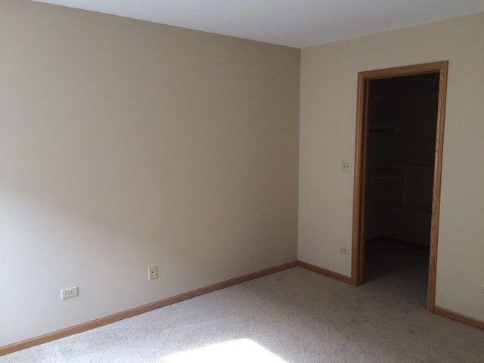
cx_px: 242
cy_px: 182
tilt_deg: -7.4
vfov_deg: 48.2
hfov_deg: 61.7
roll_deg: +1.7
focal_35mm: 29
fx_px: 405
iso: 32
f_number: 2.2
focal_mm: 4.15
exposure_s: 1/30
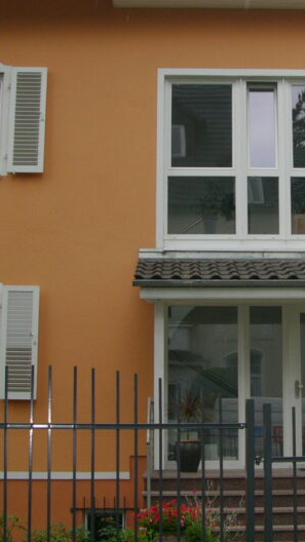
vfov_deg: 27.8
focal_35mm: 76
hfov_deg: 15.8
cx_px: 245
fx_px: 1093
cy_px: 199
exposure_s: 1/250
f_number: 2.8
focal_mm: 6
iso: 50
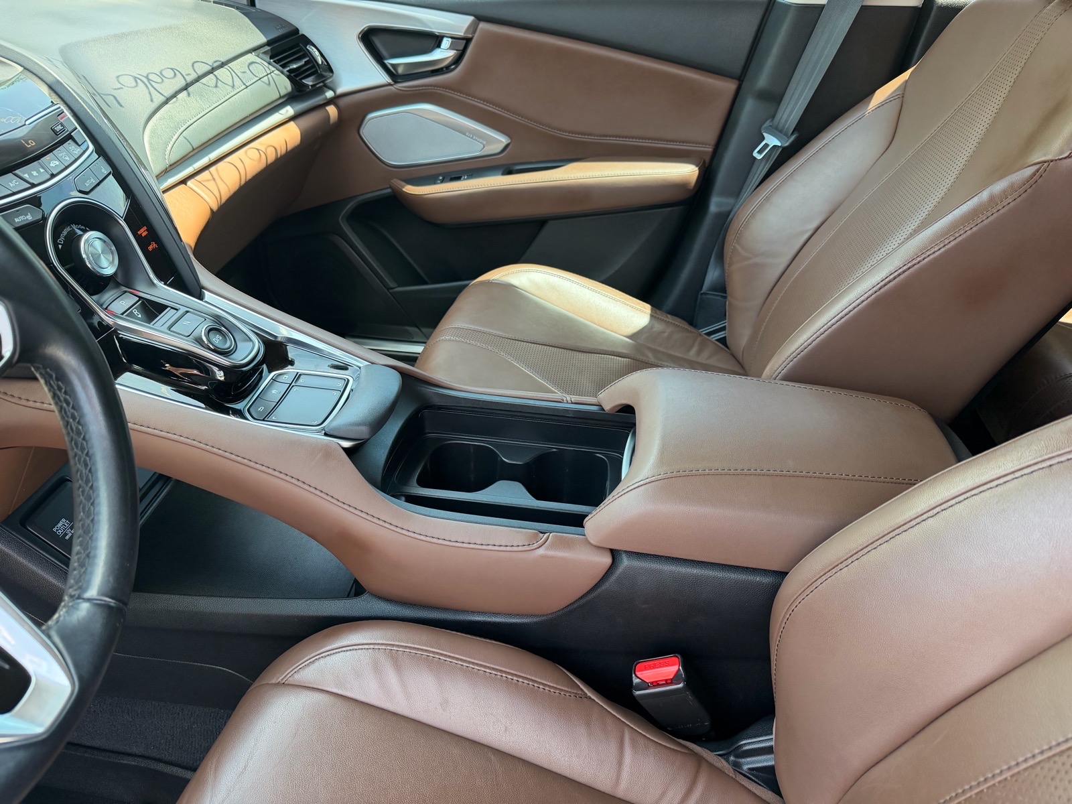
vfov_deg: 56.8
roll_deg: -5.6
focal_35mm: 24
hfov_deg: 71.6
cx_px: 536
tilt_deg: -37.4
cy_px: 402
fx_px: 743
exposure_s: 1/137
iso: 200
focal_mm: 6.76
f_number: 1.78
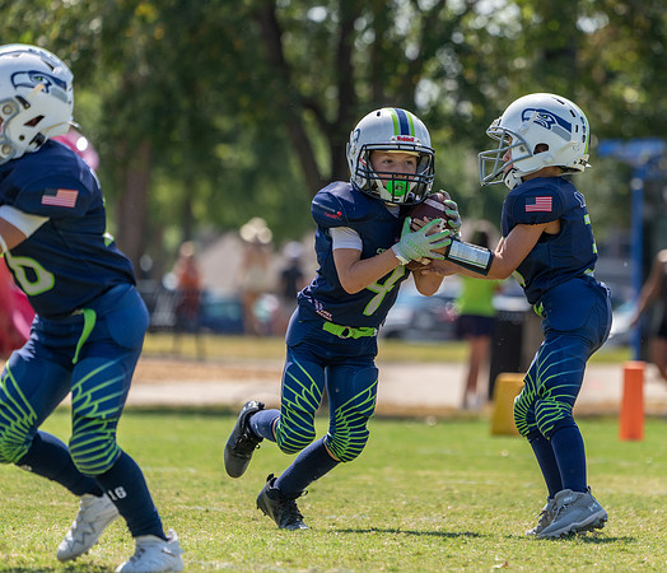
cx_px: 471
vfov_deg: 4.1
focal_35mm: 398
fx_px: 8091
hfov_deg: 4.7
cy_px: 281
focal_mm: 309
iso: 320
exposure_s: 1/1000
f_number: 5.6
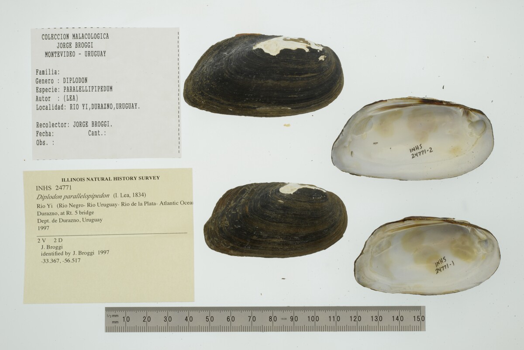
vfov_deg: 22.6
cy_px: 175
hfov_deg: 33.4
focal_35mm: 60
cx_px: 262
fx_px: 874
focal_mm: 60
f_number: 32
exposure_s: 1/10
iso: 100
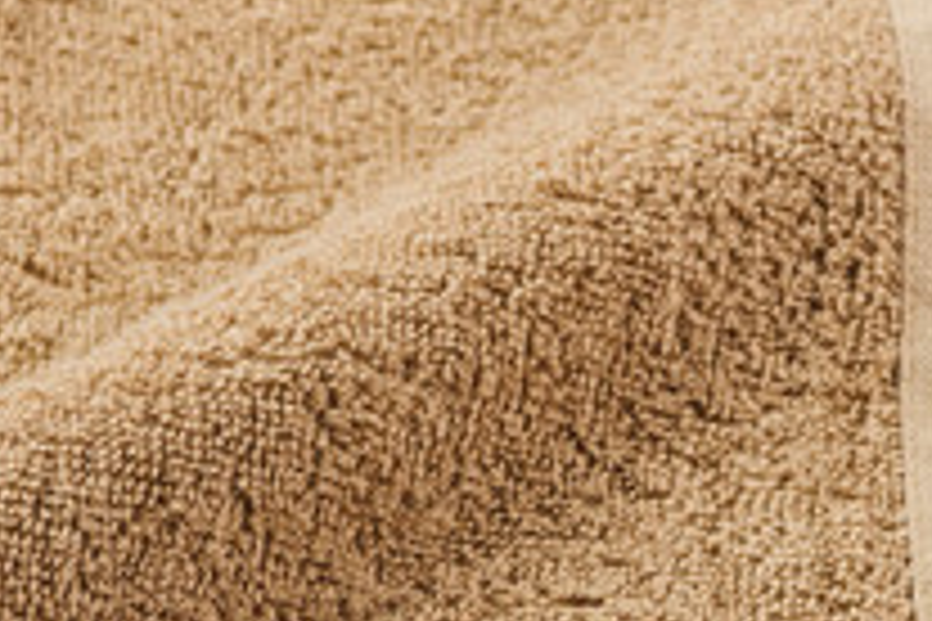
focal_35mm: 305
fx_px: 7895
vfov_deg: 4.5
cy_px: 666
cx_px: 792
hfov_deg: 6.7
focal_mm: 105
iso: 200
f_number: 16
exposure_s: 1/160
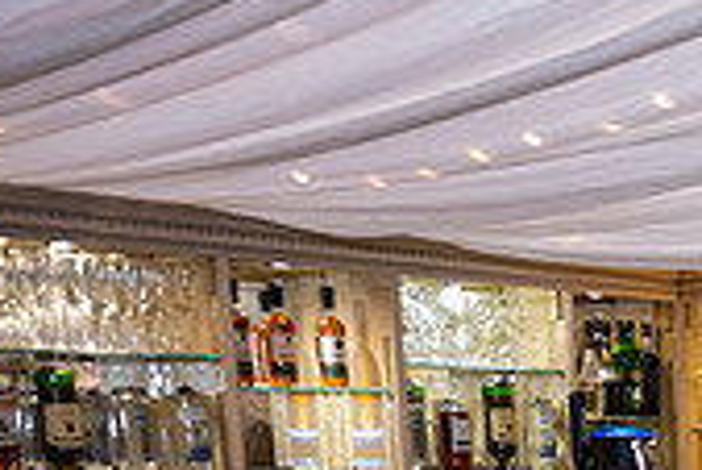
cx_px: 1142
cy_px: 784
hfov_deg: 19.1
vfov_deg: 14.0
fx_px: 1737
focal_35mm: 89
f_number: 3.5
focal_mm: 26
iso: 800
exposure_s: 1/160
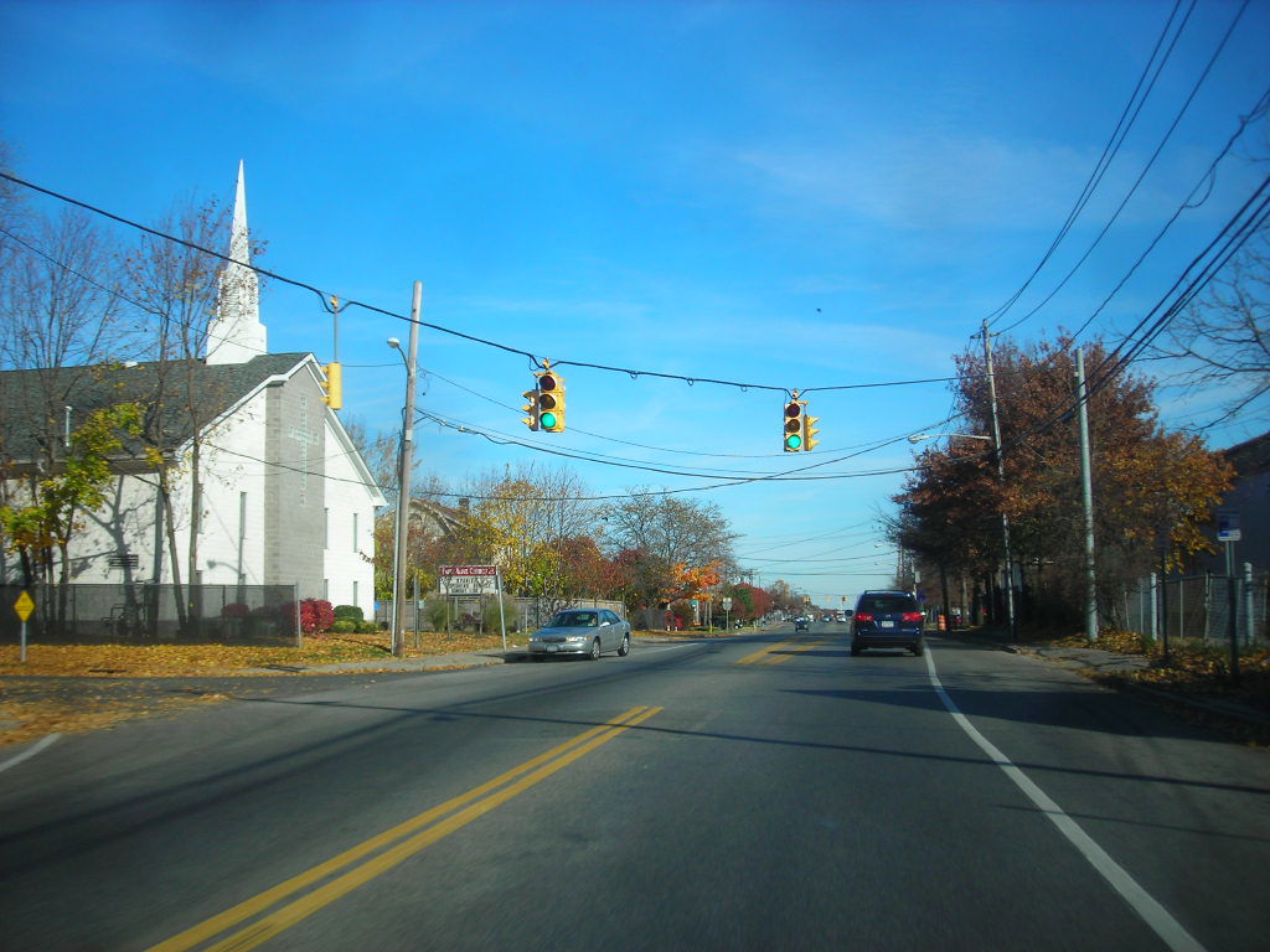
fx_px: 1394
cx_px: 635
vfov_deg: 37.7
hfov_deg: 49.0
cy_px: 476
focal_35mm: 38
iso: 50
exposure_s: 1/135
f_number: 6.4
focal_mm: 6.3
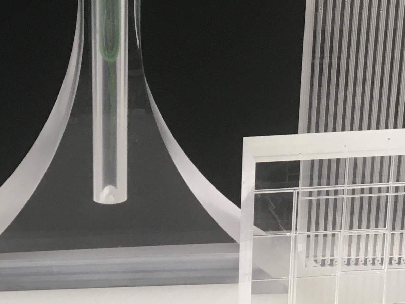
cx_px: 59
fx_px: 1147
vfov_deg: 14.8
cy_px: -8
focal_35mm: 98
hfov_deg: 19.7
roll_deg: +1.7
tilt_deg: -21.2
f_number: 2.2
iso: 80
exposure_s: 1/30
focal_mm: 4.15
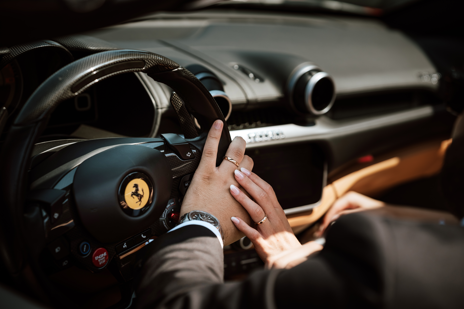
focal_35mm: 85
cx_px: 232
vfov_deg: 16.1
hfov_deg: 23.9
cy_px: 154
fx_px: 1095
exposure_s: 1/1250
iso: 100
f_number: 2.8
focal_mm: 85
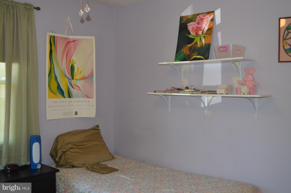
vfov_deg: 34.1
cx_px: 146
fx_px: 315
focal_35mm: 39
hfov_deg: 49.6
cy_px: 96
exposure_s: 1/60
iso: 640
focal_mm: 26
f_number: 4.2
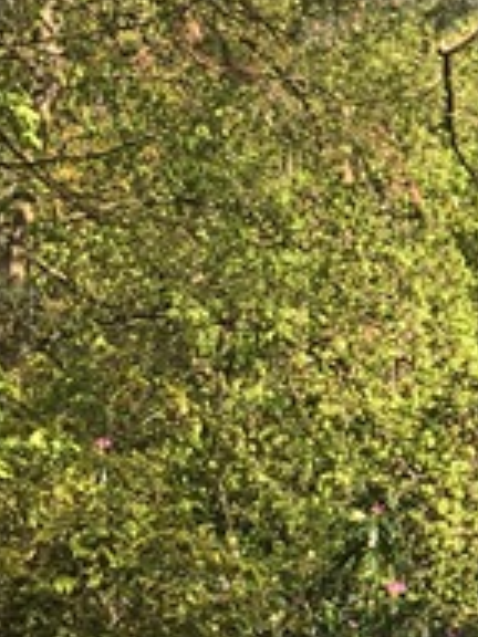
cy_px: 259
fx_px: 2799
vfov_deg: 13.0
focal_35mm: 152
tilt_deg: +10.4
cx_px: 1076
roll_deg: +2.4
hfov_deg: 9.0
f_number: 2.2
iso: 25
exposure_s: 1/450
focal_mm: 4.15
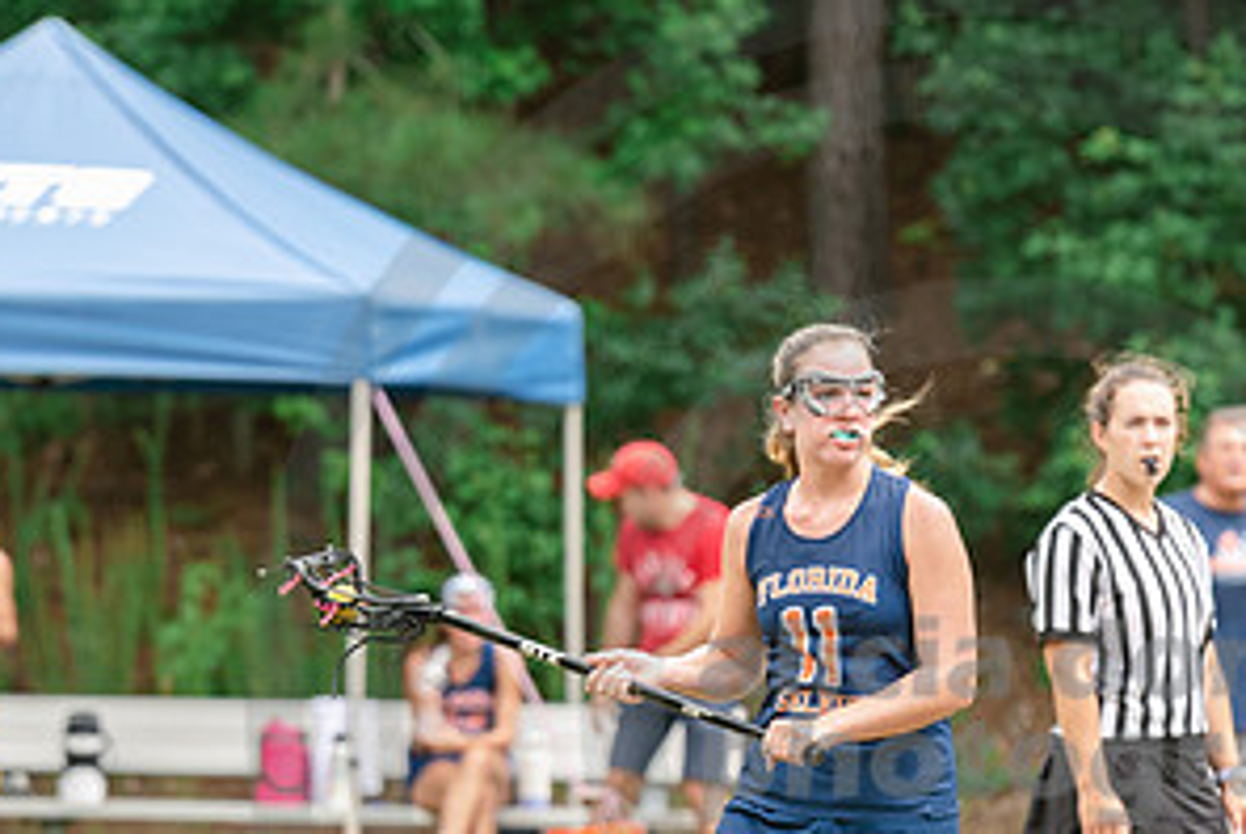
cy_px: 854
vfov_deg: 2.3
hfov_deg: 3.4
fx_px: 20856
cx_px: 479
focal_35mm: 602
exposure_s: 1/800
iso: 250
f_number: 3.5
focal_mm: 200
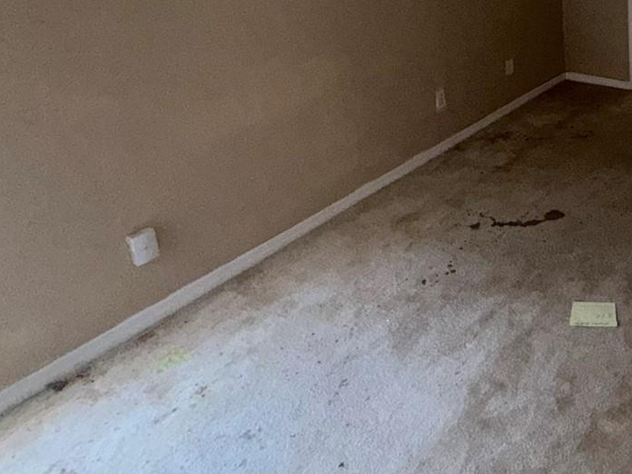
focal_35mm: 32
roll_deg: +1.6
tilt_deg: -11.1
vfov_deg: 39.1
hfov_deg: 49.2
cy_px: 0
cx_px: 594
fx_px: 584
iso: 125
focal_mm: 2.22
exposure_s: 1/60
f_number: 2.2
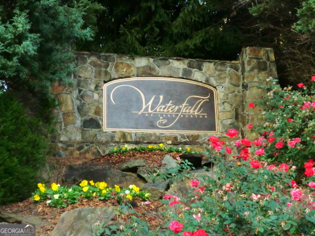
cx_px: 158
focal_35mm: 65
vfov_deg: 22.6
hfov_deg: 29.8
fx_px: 591
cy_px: 118
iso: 500
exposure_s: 1/60
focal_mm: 11.7
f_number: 5.3
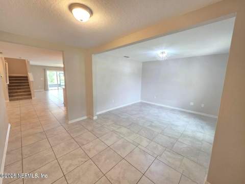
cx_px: 122
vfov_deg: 89.9
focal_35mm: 13
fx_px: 92
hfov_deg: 106.2
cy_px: 92
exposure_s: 1/60
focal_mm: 2.2
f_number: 1.9
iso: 250
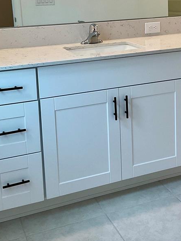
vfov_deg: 32.1
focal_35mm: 59
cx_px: 134
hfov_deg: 24.5
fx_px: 412
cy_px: 60
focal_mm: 3
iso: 64
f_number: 1.8
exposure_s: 1/120
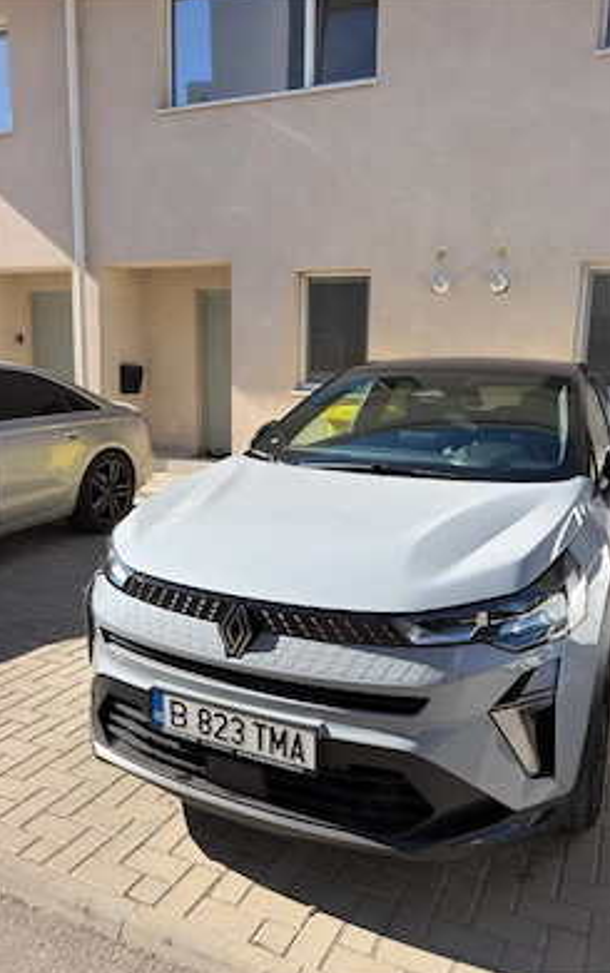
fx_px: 690
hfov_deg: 47.4
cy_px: 485
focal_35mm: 26
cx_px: 366
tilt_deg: -9.3
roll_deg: -2.4
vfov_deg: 70.4
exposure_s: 1/2717
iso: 80
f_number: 1.78
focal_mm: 6.76
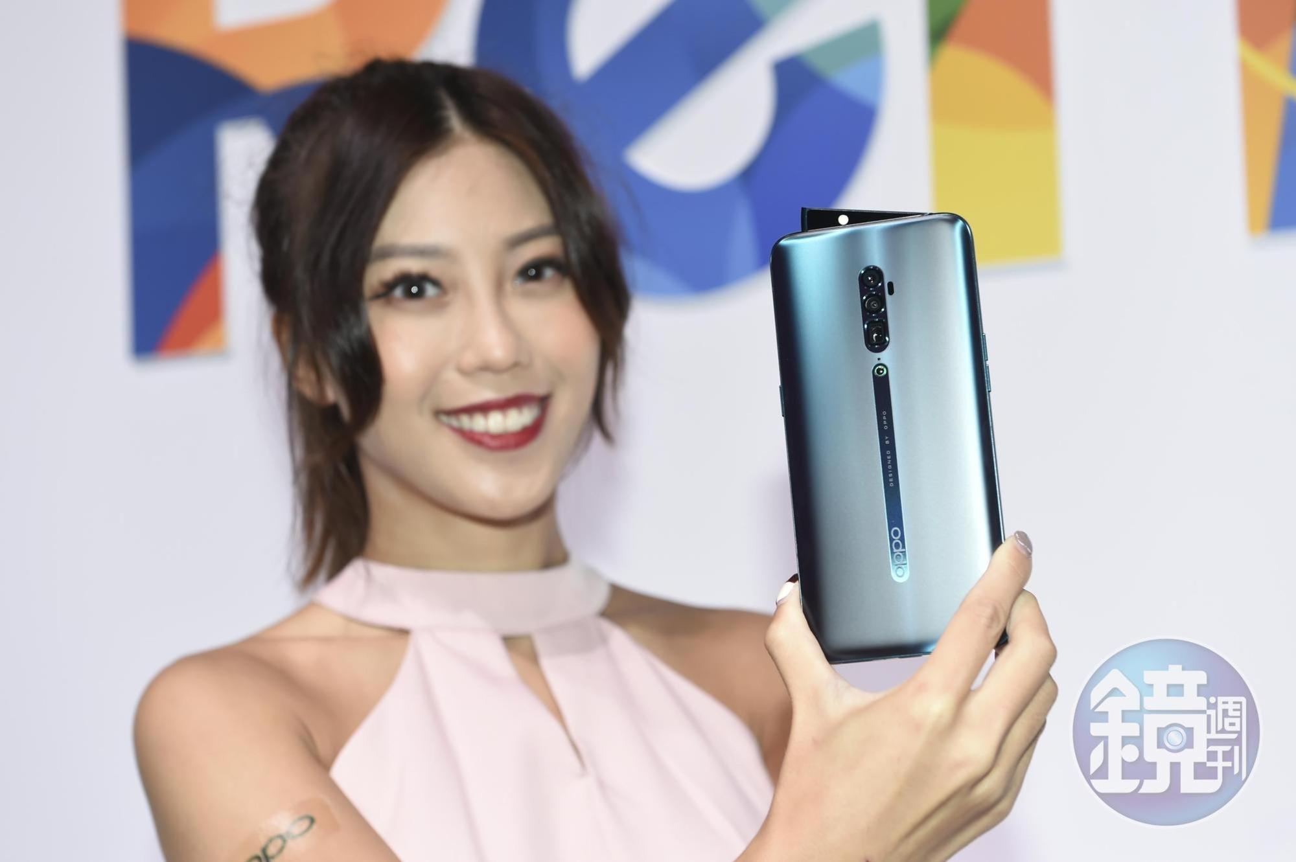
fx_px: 2518
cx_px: 648
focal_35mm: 70
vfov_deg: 19.4
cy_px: 431
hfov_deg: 28.9
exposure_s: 1/125
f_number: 5.6
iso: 800
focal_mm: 70
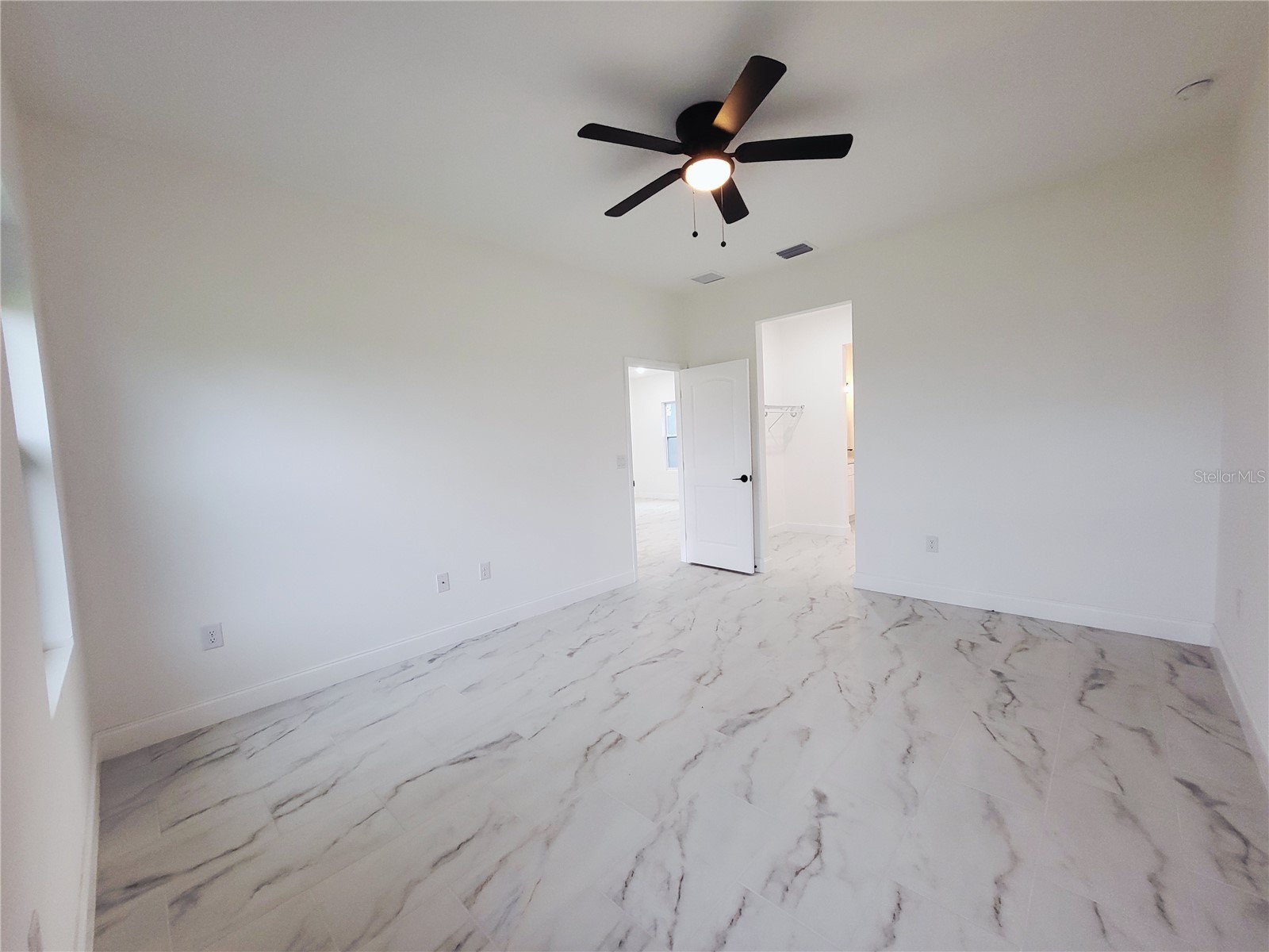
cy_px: 476
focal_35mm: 13
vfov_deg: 89.9
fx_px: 477
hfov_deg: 106.2
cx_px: 634
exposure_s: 1/60
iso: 125
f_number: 2.2
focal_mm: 1.74
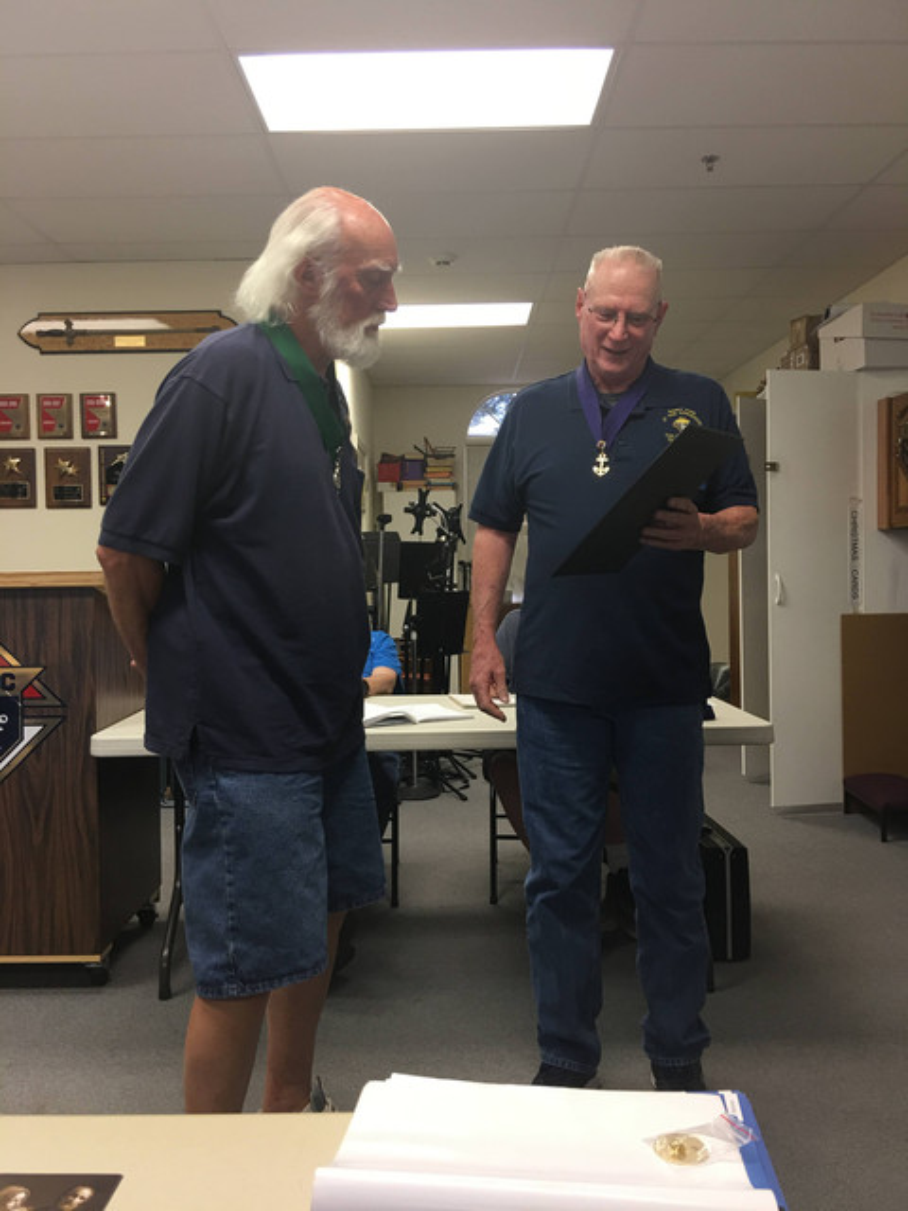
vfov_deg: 61.7
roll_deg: +1.2
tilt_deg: -2.5
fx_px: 1014
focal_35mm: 29
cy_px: 606
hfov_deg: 48.2
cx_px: 454
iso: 25
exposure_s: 1/15
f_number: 2.2
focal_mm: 4.15
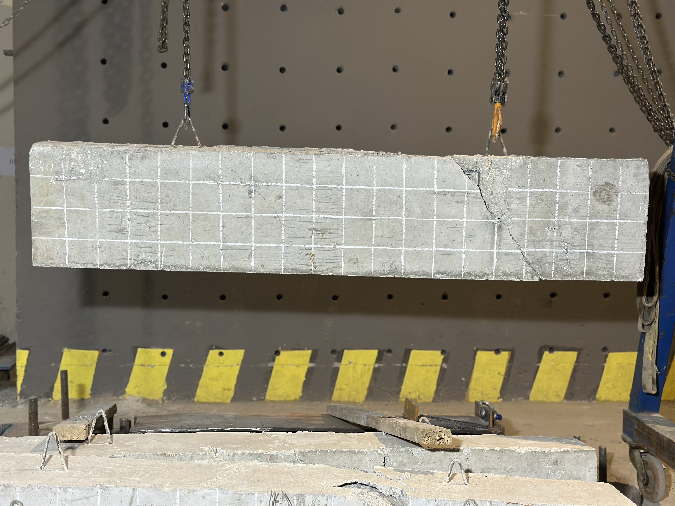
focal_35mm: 48
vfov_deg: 30.3
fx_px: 936
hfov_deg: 39.7
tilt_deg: -2.7
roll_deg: -1.2
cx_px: 338
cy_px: 253
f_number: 1.78
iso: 250
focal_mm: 6.86
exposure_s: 1/50
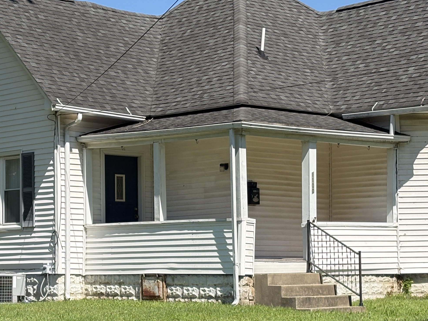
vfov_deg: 13.8
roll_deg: +0.7
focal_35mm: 107
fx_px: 1323
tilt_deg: +1.9
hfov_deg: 18.4
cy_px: 221
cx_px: 198
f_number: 1.6
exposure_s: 1/3448
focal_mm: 5.96
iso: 40
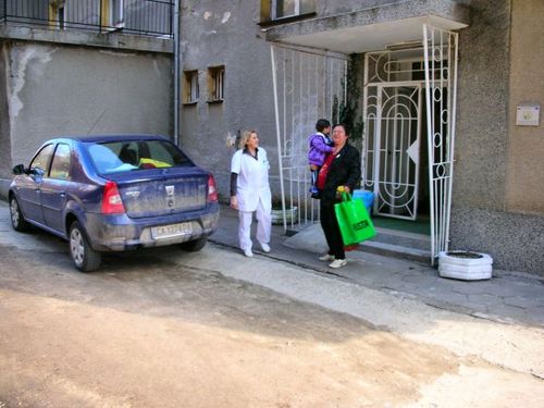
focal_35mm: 35
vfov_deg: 40.7
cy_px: 204
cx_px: 272
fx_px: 550
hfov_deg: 52.6
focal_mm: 5.8
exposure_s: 1/77.8
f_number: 3
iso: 50
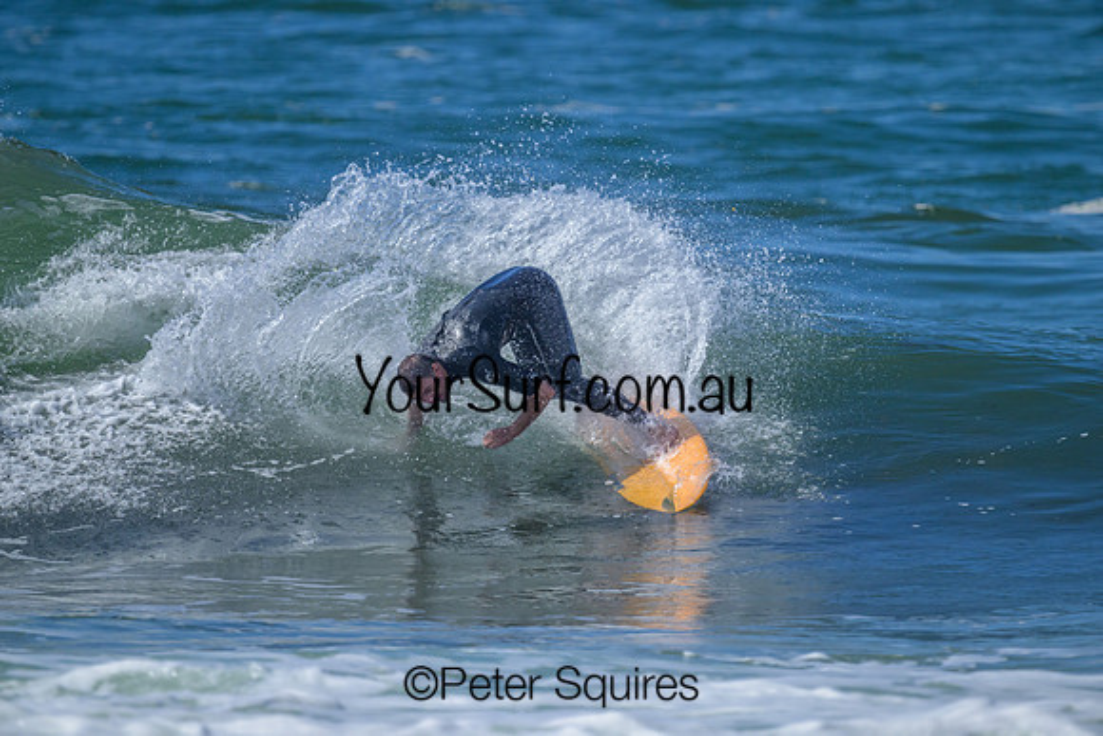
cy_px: 368
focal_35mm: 1120
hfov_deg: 1.8
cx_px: 552
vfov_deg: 1.2
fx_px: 34322
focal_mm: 1120
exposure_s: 1/4000
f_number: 9
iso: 1400
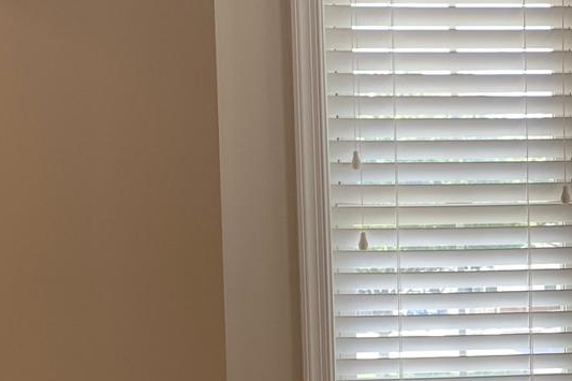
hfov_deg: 19.3
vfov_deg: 12.9
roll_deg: +1.0
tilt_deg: -2.8
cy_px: 412
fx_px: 1652
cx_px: 511
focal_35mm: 104
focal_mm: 4.25
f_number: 1.8
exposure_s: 1/120
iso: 40
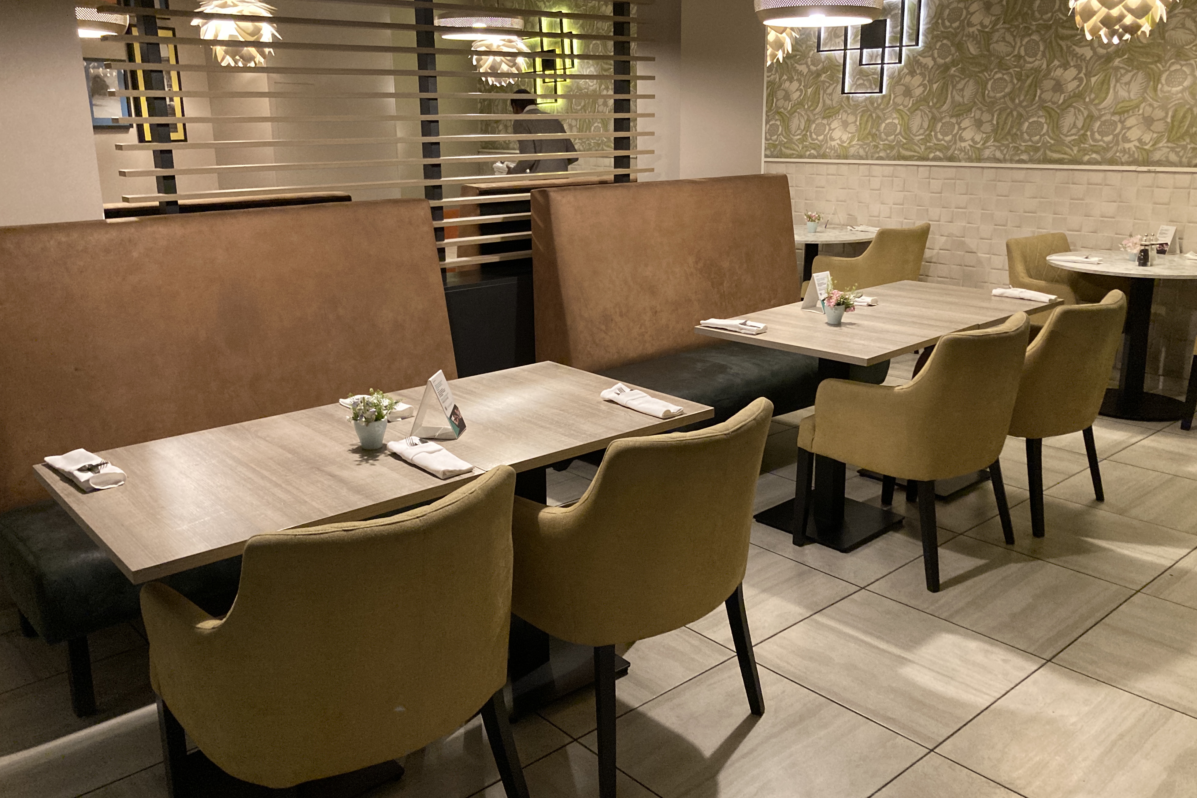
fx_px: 997
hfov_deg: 61.9
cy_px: 374
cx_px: 612
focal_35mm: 30
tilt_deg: -13.8
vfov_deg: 43.6
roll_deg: +0.7
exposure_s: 1/33
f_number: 1.8
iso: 400
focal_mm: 3.99
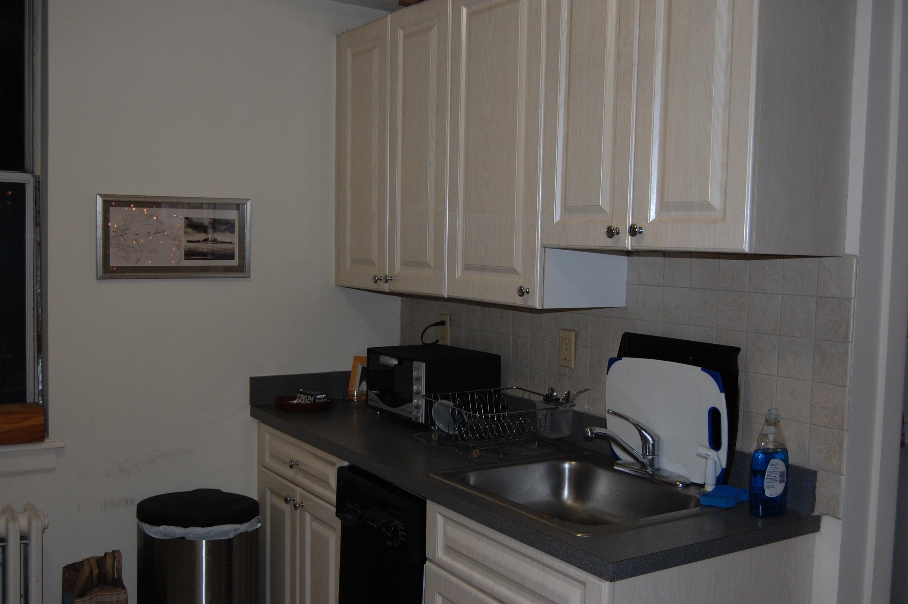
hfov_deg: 53.2
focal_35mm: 36
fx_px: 907
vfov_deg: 36.8
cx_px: 454
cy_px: 302
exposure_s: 1/60
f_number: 4
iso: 400
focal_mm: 24
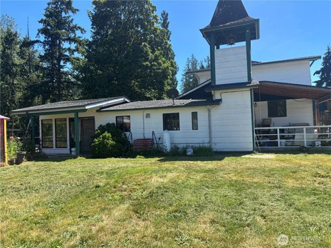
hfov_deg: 67.3
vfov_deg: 53.1
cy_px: 124
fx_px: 249
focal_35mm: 26
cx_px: 166
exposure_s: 1/1477
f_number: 1.6
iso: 50
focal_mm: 5.96
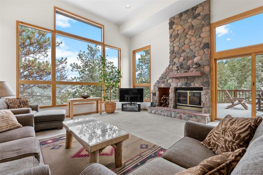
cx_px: 132
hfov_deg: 96.7
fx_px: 117
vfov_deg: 73.8
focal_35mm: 16
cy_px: 88
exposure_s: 1/20
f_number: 8
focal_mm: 16
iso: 640
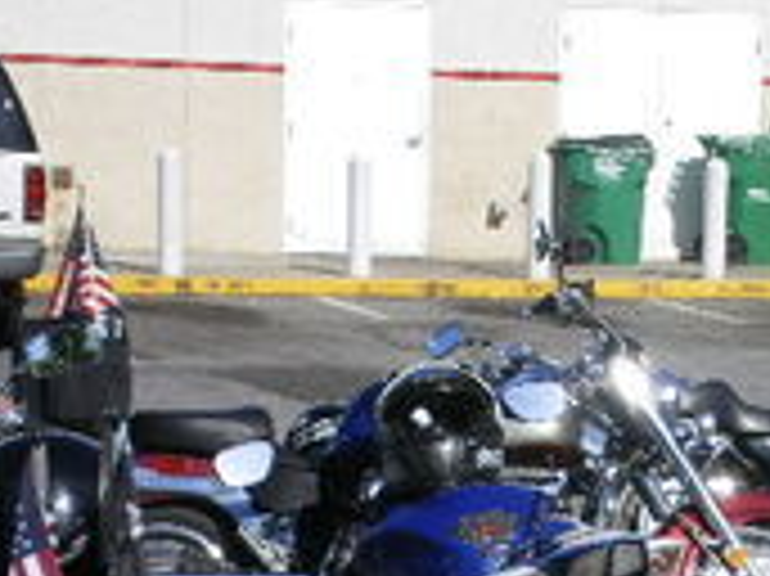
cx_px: 495
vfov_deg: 9.3
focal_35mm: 159
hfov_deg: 12.4
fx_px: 3534
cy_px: 549
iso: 64
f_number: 6.2
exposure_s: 1/250
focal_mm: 11.3
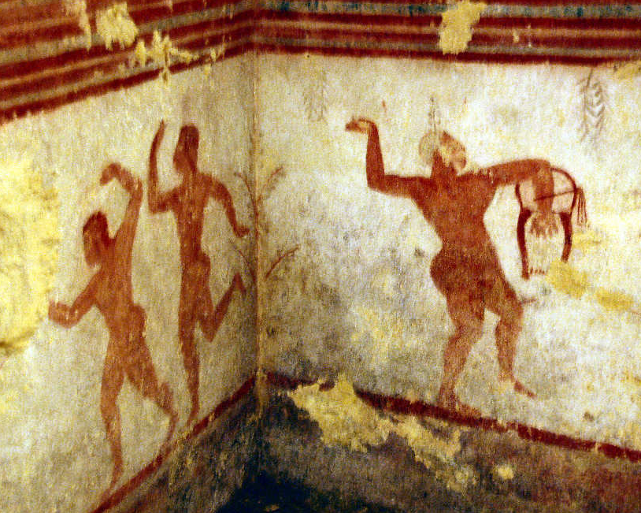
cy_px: 260
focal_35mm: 54
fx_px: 1016
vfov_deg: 28.3
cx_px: 263
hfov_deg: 34.9
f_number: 4.5
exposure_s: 1/13
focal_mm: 31
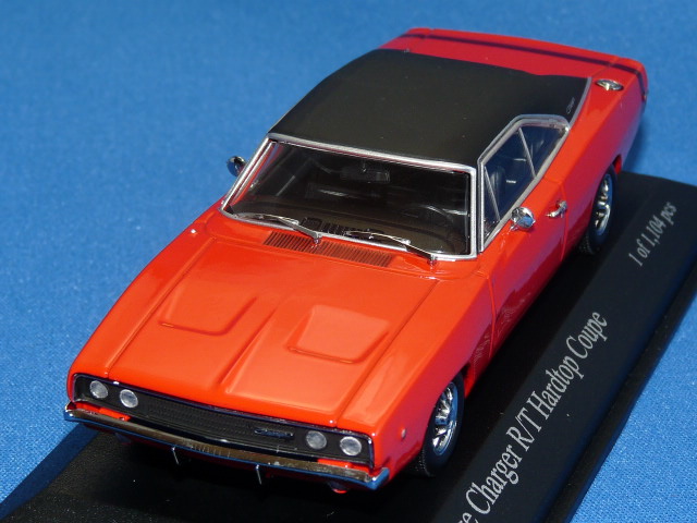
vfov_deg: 13.2
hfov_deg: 17.6
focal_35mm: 112
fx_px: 2255
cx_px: 348
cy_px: 262
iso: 100
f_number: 4
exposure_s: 1/30
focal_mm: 11.5
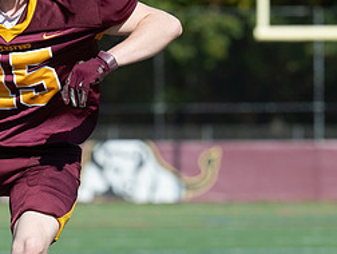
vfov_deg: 4.0
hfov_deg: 5.2
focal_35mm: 377
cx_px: -28
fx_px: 3677
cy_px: 130
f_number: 3.5
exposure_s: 1/800
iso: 64
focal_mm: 125
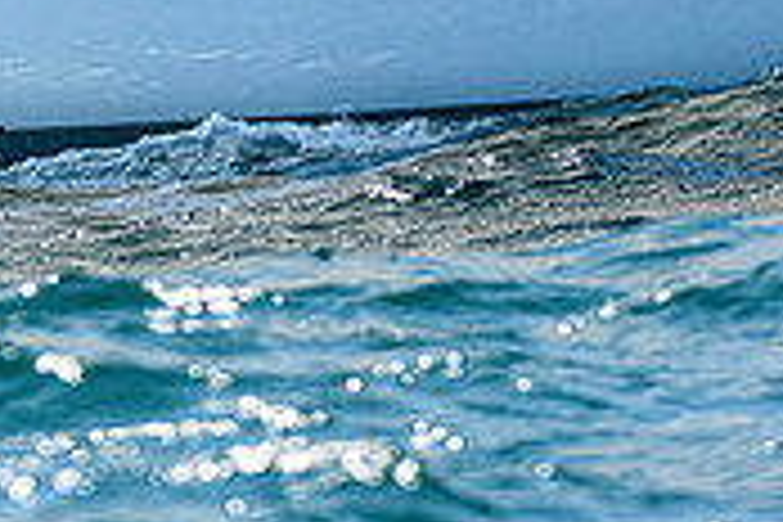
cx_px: -108
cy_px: -245
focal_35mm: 1502
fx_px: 32666
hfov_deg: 1.4
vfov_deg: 0.9
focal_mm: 300
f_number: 5
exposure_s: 1/3200
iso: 400
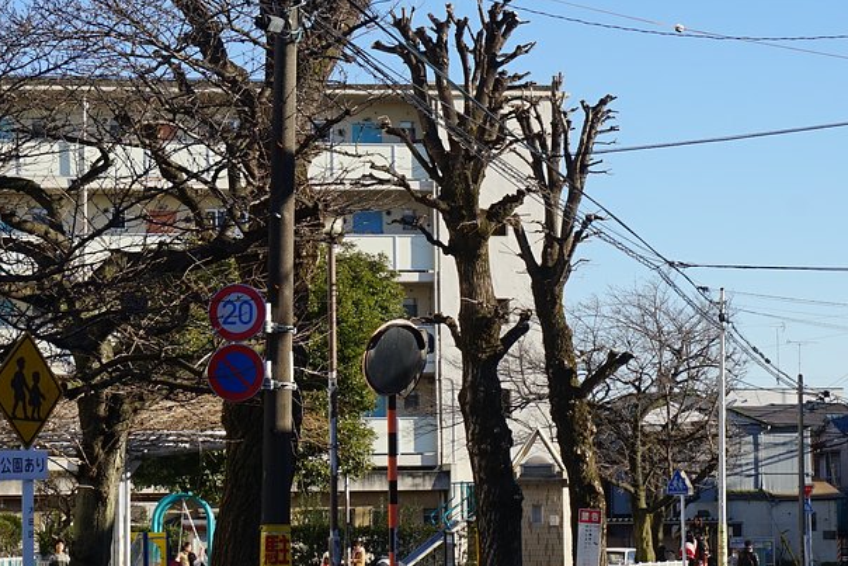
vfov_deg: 10.8
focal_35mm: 127
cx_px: 410
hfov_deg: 16.1
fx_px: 2992
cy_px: 223
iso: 100
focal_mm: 50
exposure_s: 1/125
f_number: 10
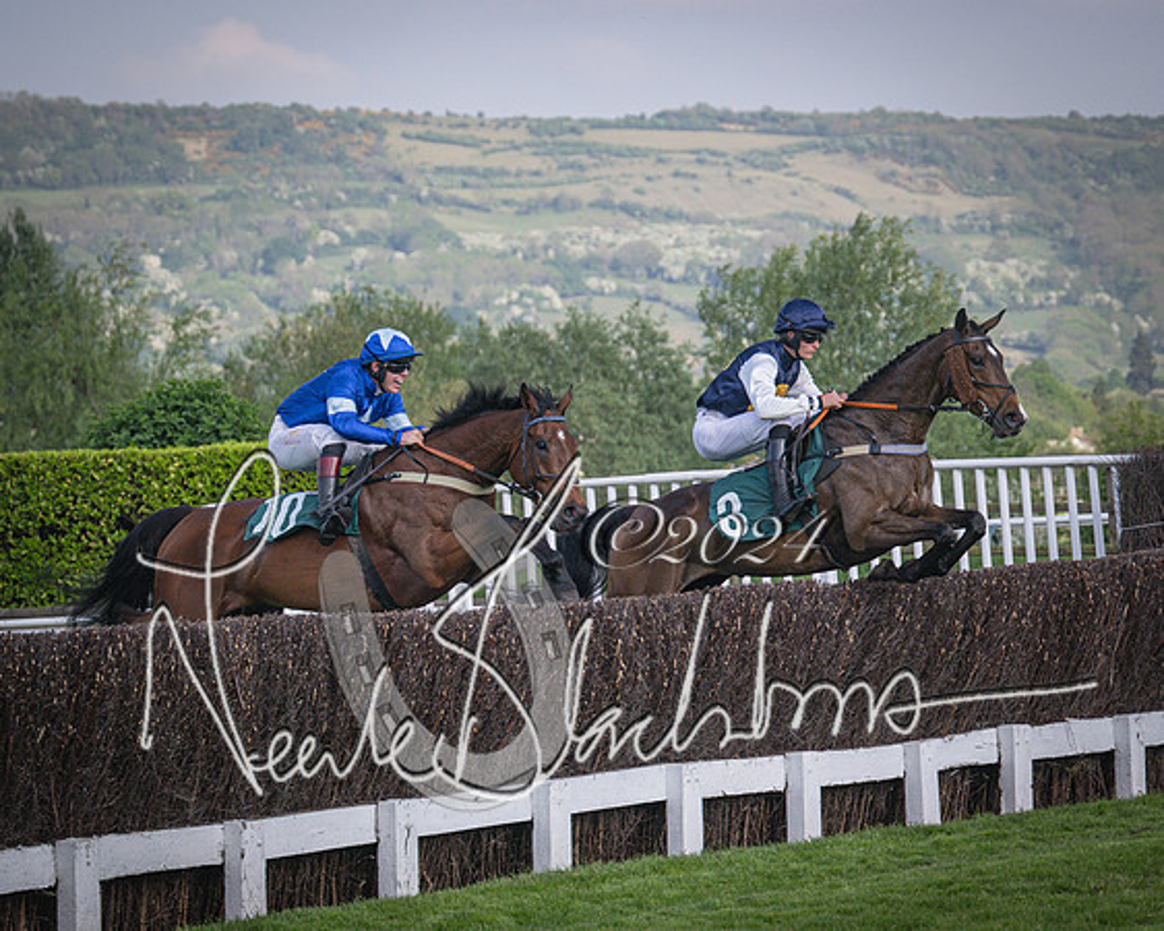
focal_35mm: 186
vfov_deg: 8.3
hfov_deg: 10.4
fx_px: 6402
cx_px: 533
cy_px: 466
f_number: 4
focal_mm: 110
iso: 400
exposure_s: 1/2500
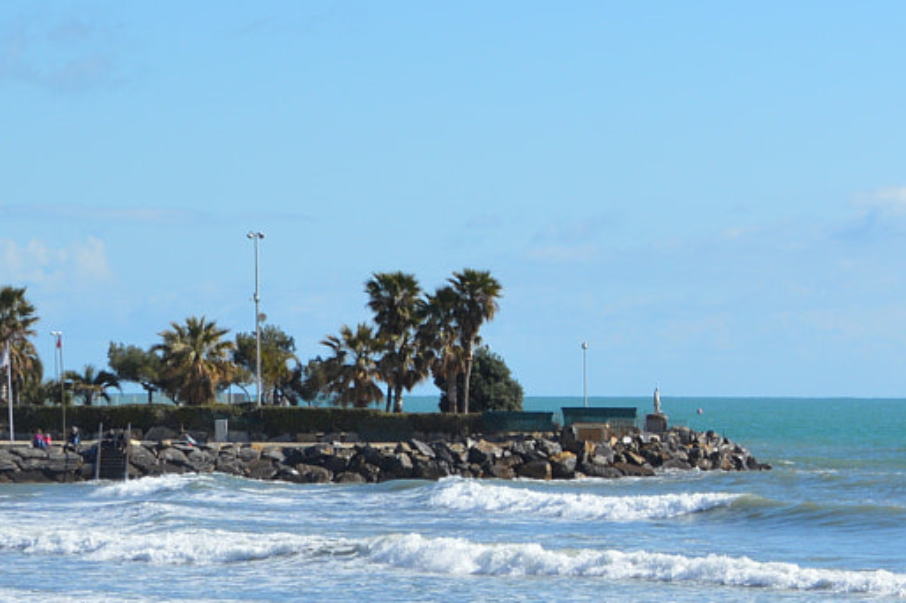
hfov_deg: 10.2
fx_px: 4929
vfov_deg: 7.0
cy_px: 527
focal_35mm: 196
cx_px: 1269
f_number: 8
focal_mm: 42
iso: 100
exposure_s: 1/250
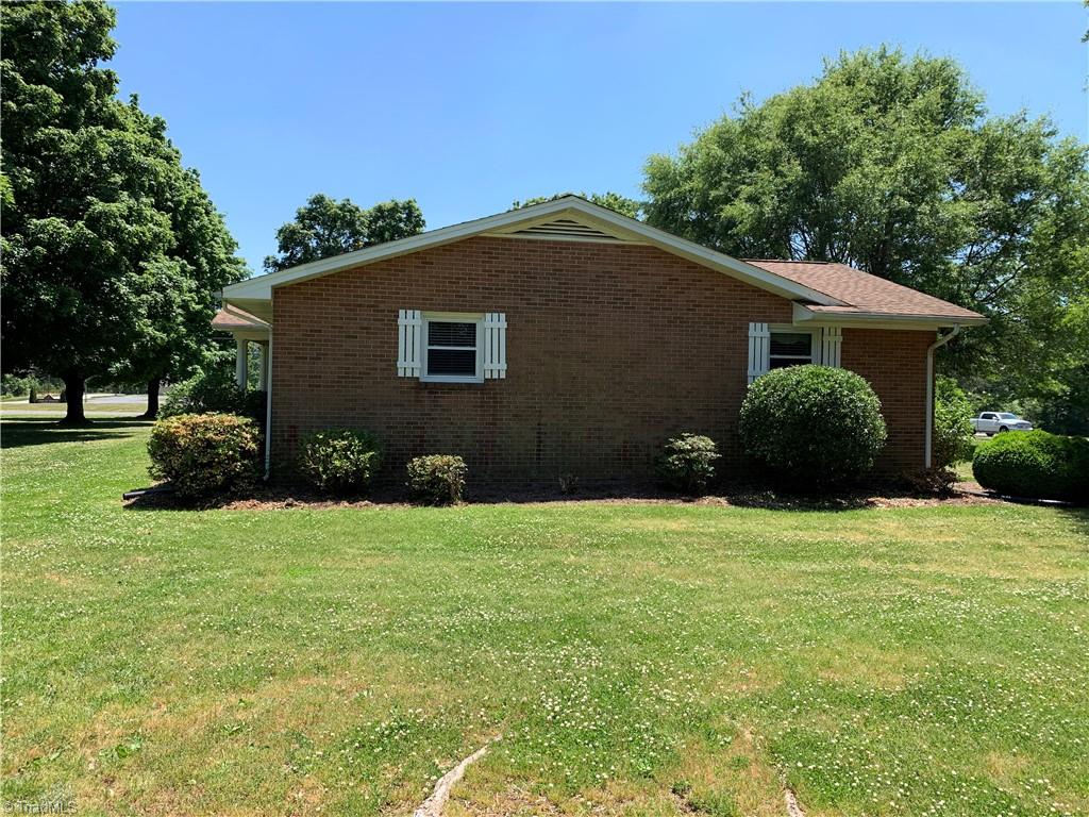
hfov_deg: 67.3
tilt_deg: +0.6
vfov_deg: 53.1
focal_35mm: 26
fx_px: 818
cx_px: 544
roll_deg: -1.3
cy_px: 408
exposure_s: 1/1176
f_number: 1.8
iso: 25
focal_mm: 4.25
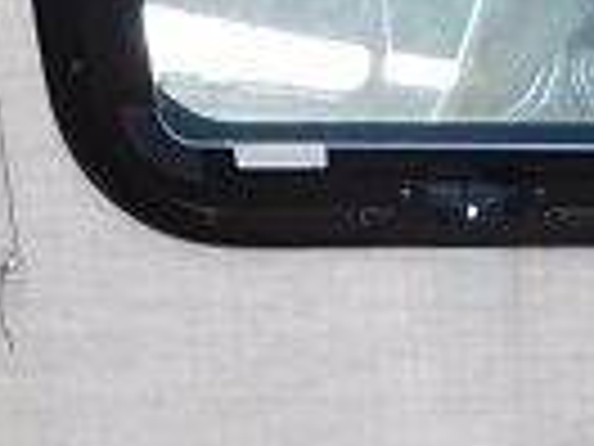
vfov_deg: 7.5
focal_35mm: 174
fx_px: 2986
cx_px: 922
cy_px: 1347
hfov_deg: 10.9
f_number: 3
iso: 140
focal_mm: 4
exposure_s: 1/30
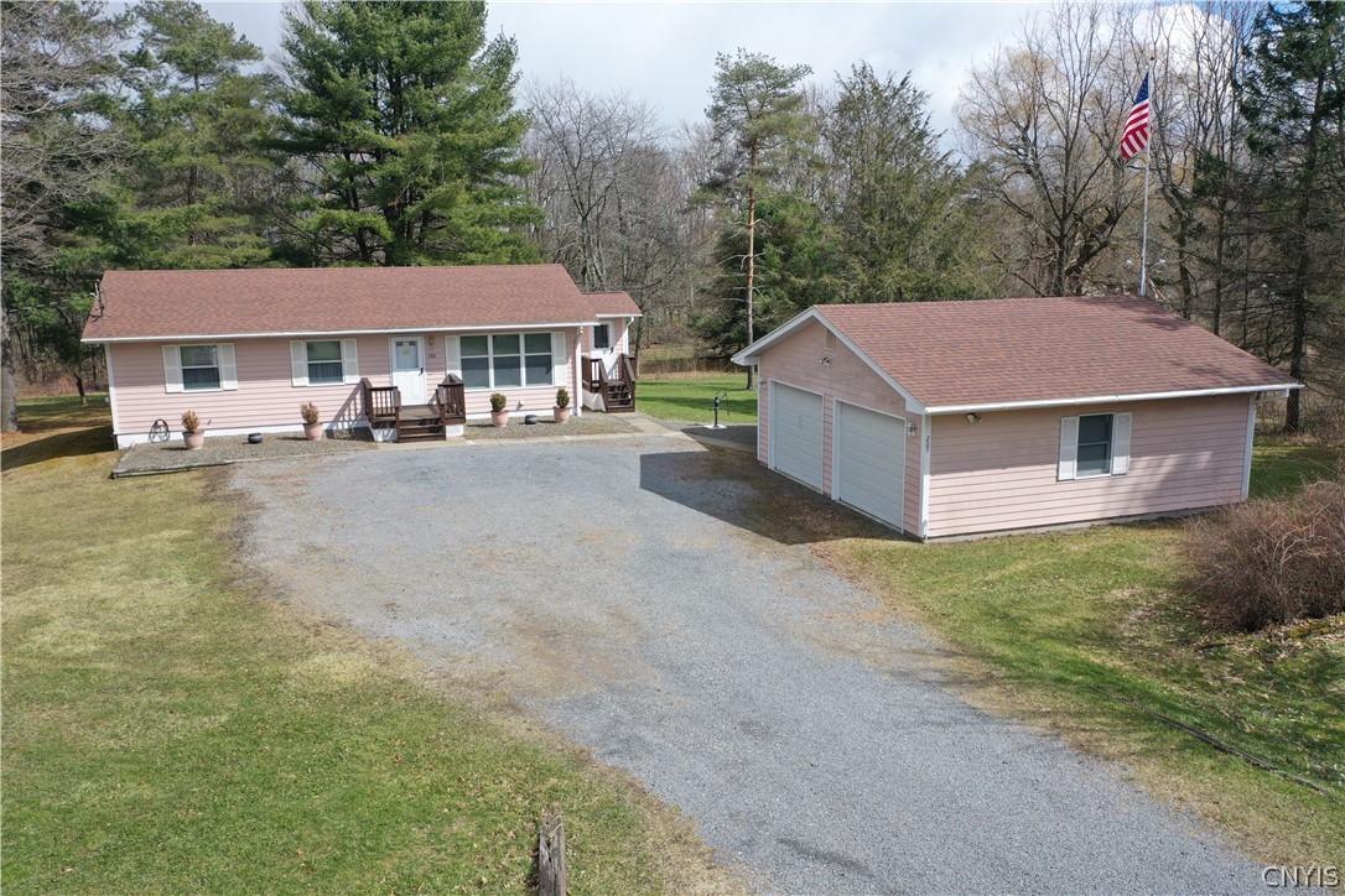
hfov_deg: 65.5
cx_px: 672
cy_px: 448
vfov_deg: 46.4
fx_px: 1046
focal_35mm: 28
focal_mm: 10.26
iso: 100
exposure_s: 1/1600
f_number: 2.8
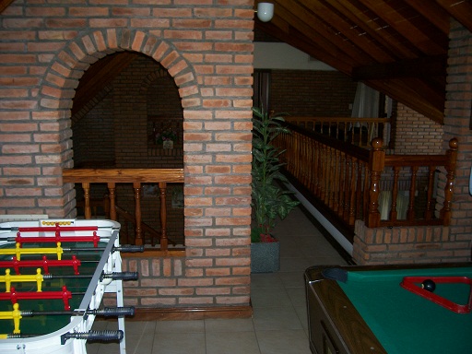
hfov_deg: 54.0
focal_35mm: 34
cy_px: 177
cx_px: 236
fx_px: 464
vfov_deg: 41.8
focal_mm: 5.6
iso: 80
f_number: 2.7
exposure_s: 1/64
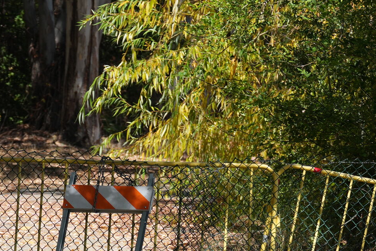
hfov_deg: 4.6
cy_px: 325
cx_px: 130
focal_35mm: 450
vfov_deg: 3.0
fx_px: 4700
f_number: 4.5
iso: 160
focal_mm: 100
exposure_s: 1/640
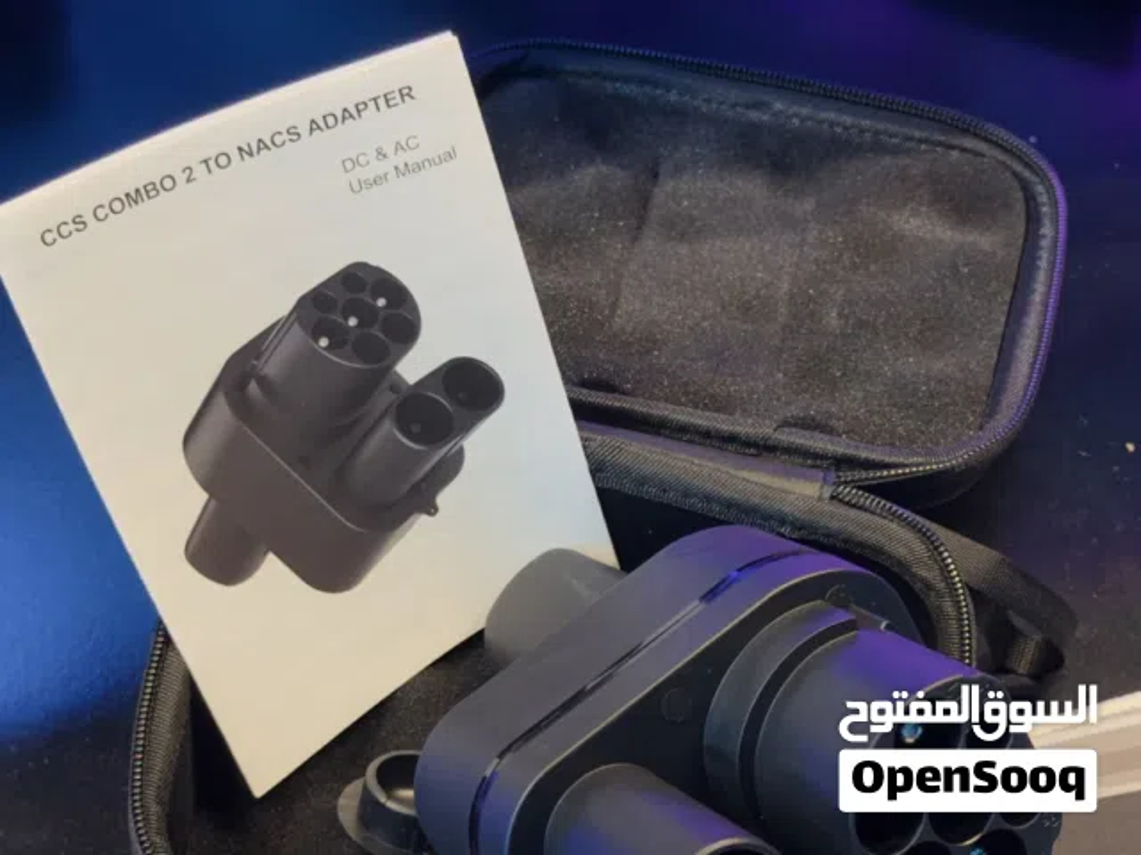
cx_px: 570
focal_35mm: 48
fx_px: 1582
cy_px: 428
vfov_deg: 30.3
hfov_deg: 39.7
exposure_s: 1/20
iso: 200
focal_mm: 6.76
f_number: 1.78
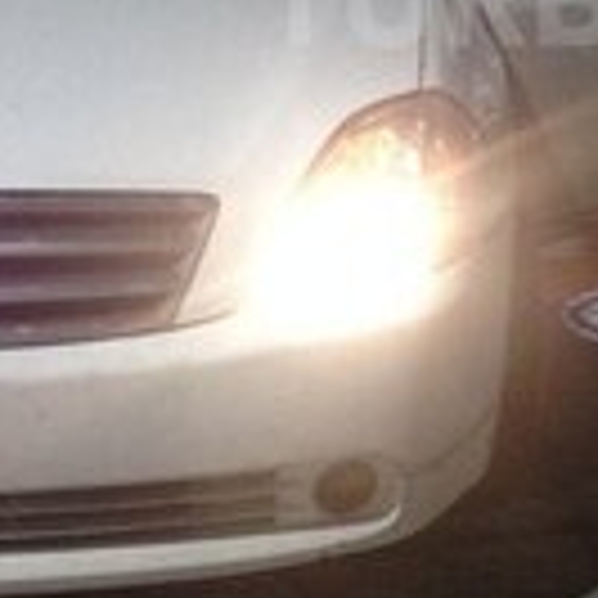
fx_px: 2130
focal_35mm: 109
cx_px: 607
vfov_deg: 15.7
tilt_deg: -1.8
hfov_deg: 15.7
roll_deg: -2.1
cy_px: -4
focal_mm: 4.12
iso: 320
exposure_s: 1/20
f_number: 2.4
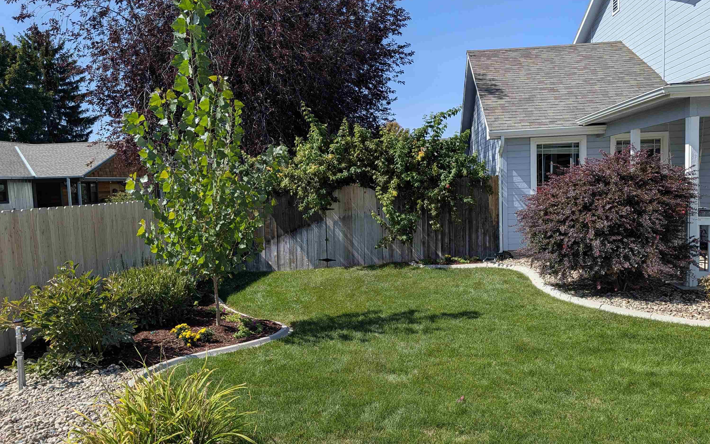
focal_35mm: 26
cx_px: 351
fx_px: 503
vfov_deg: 47.6
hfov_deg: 70.4
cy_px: 232
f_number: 1.68
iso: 20
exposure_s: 1/1160
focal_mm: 6.9
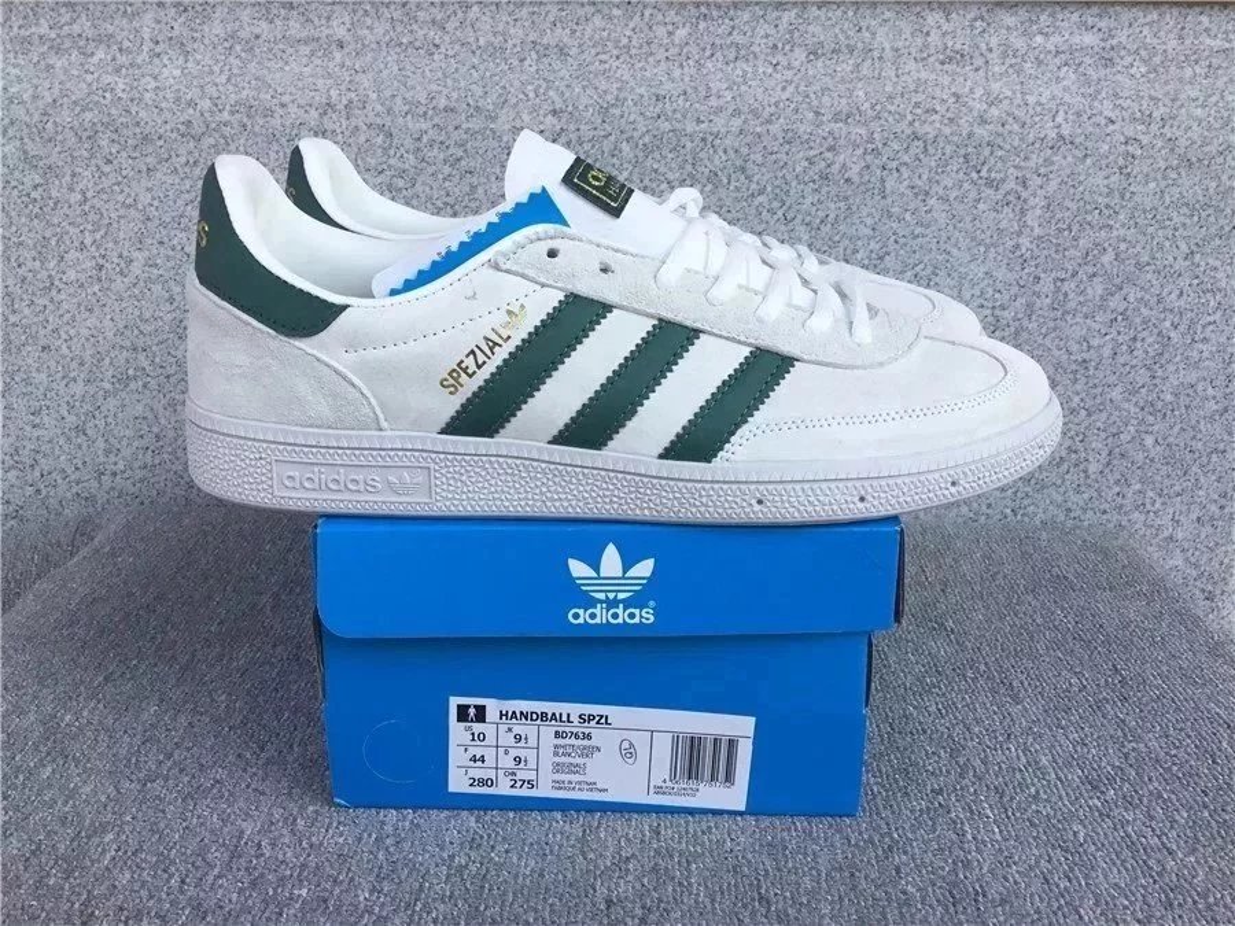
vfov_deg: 45.4
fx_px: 1106
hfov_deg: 58.4
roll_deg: -0.5
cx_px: 618
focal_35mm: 31
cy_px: 463
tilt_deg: -18.3
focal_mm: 3.3
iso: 25
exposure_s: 1/574
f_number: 2.4
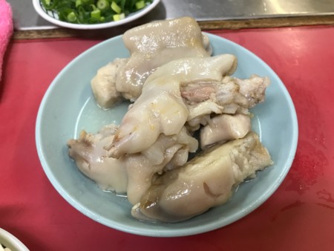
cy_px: 126
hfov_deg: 63.4
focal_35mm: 28
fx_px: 270
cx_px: 167
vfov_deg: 49.8
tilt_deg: -53.5
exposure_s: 1/30
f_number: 1.8
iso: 32
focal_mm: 3.99
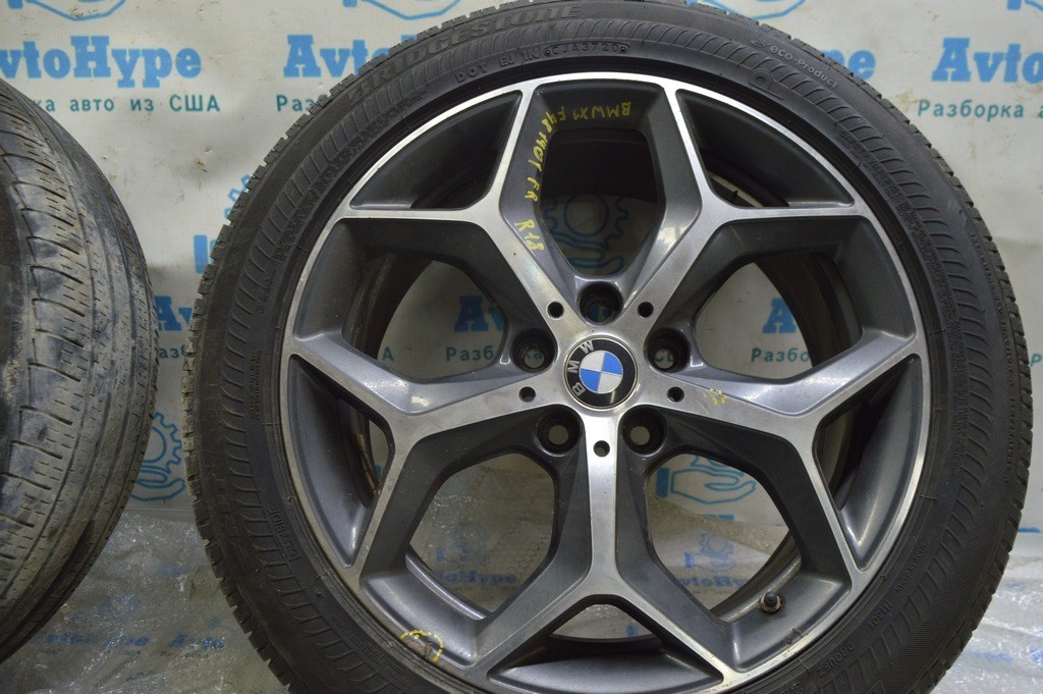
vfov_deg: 43.5
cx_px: 522
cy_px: 347
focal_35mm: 30
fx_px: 868
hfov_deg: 62.0
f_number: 5.6
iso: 400
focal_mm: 20
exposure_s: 1/20
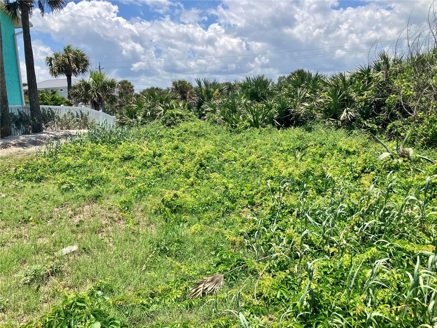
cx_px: 218
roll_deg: +2.7
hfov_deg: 63.4
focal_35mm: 28
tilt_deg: -10.2
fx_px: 353
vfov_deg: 49.7
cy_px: 164
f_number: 1.8
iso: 32
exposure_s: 1/2024
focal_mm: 3.99
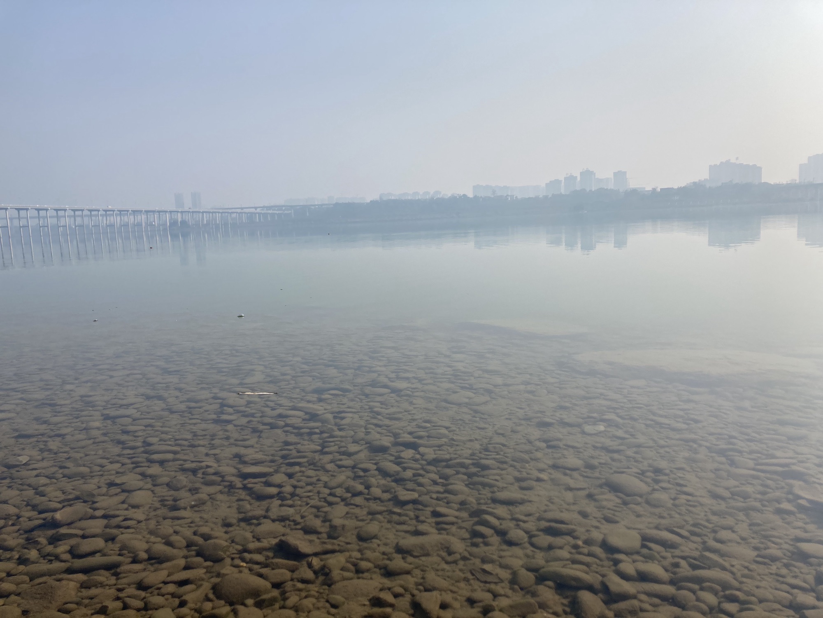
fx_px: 666
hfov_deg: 63.4
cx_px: 412
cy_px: 309
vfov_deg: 49.7
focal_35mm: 28
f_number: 1.8
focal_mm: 3.99
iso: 20
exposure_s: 1/2288
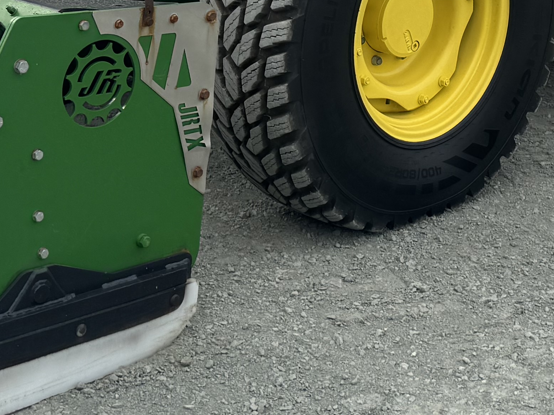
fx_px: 1408
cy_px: -97
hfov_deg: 22.1
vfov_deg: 16.1
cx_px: 390
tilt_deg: -7.5
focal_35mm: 88
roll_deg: -0.9
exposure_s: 1/2833
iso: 80
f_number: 1.78
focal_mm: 6.76
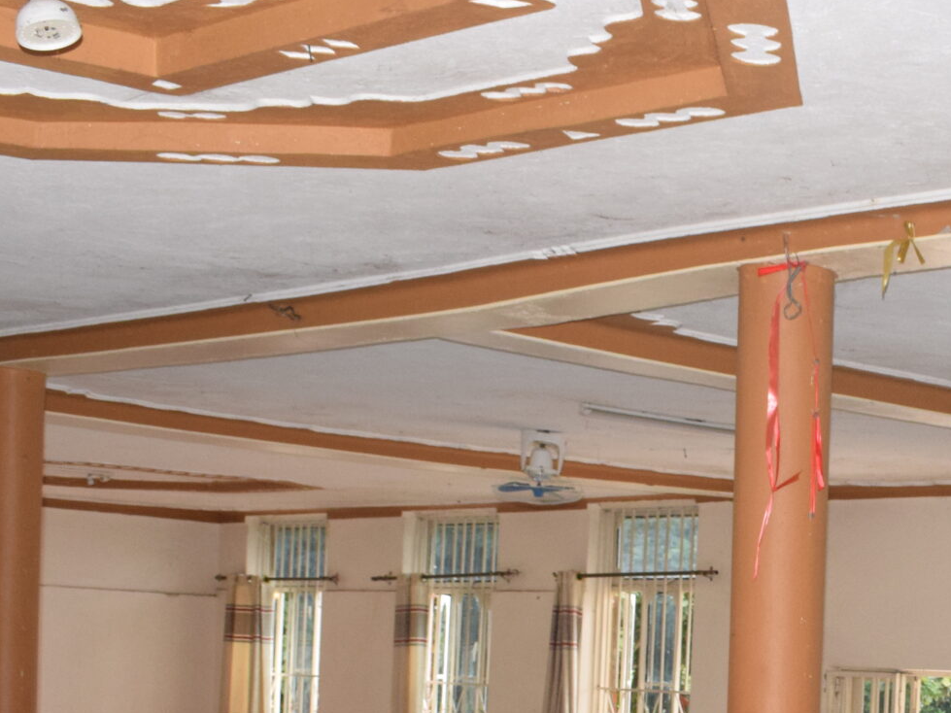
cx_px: 900
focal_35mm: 83
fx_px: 2280
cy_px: 816
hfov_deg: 22.8
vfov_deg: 17.1
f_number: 8
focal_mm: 22
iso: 1250
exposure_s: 1/160
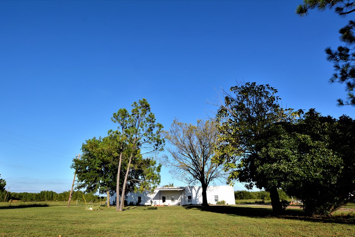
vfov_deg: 70.2
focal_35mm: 17
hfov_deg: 93.2
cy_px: 133
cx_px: 172
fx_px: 168
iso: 110
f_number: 8
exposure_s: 1/250
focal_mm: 10
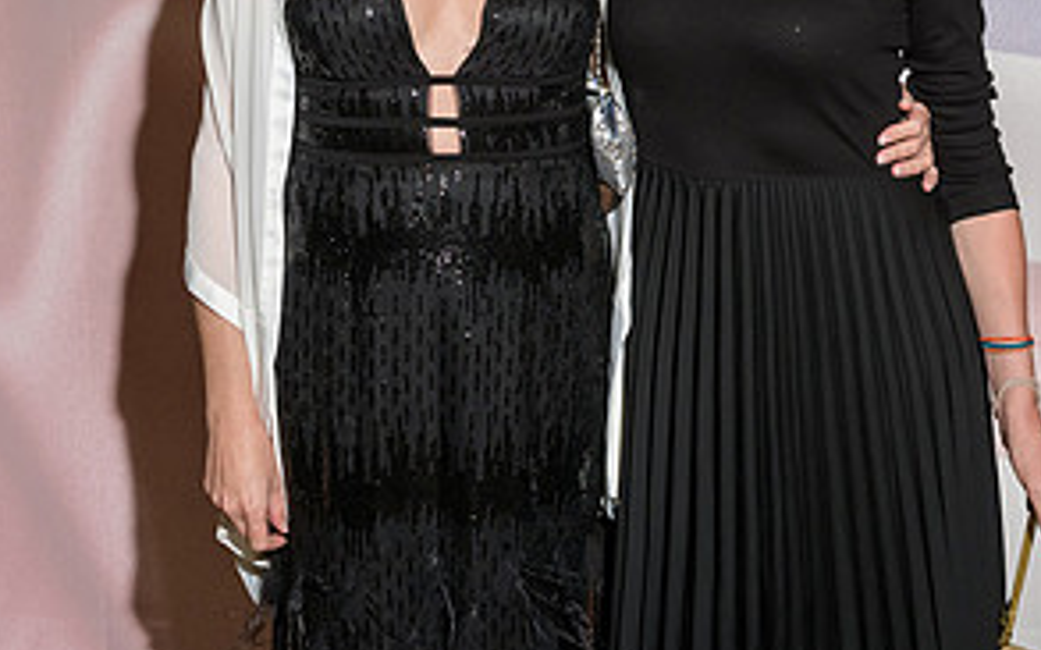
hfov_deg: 20.6
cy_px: -2
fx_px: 2865
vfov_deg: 12.8
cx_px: 558
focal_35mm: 101
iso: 800
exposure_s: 1/100
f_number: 5
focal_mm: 50
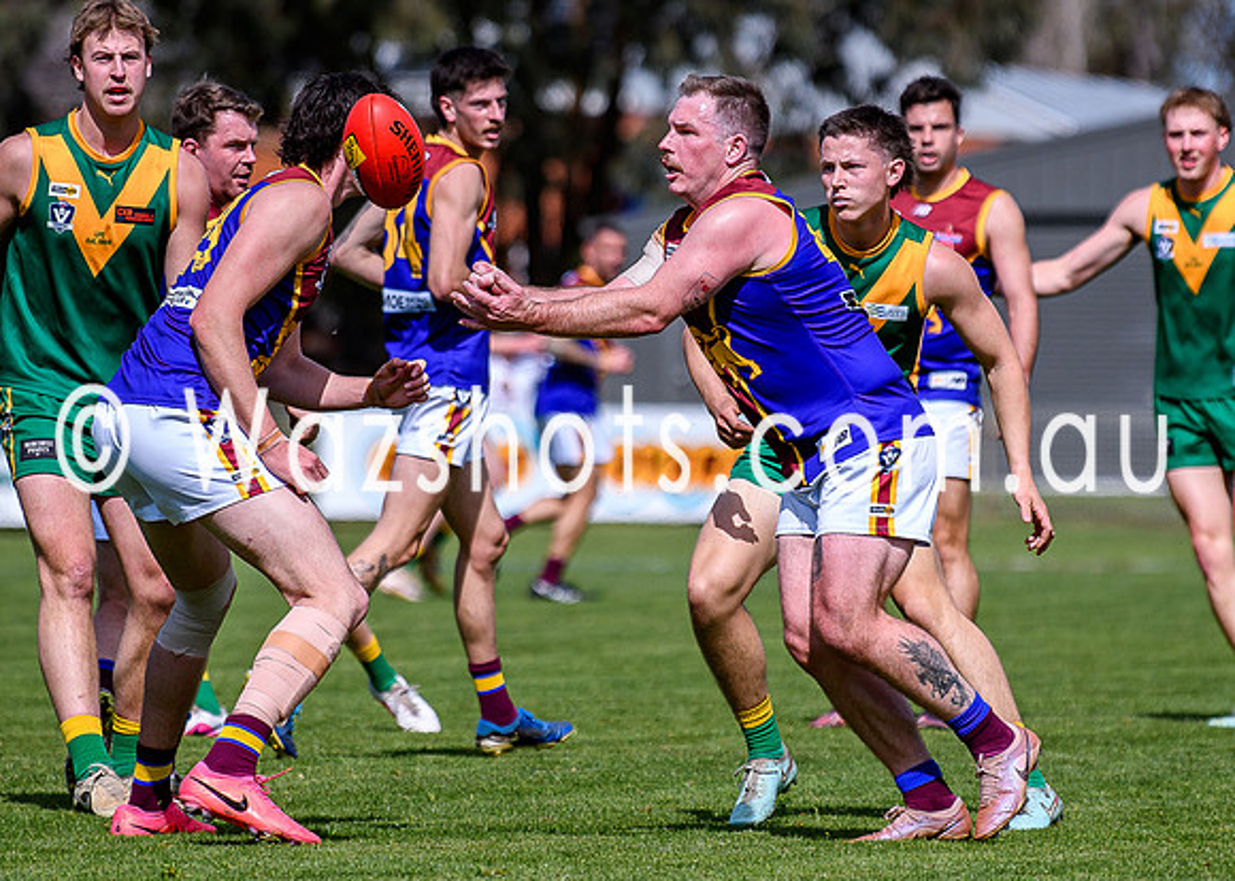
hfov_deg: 4.1
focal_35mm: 495
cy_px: 425
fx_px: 17367
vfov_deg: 2.9
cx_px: 663
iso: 140
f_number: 2.8
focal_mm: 180
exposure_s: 1/3200
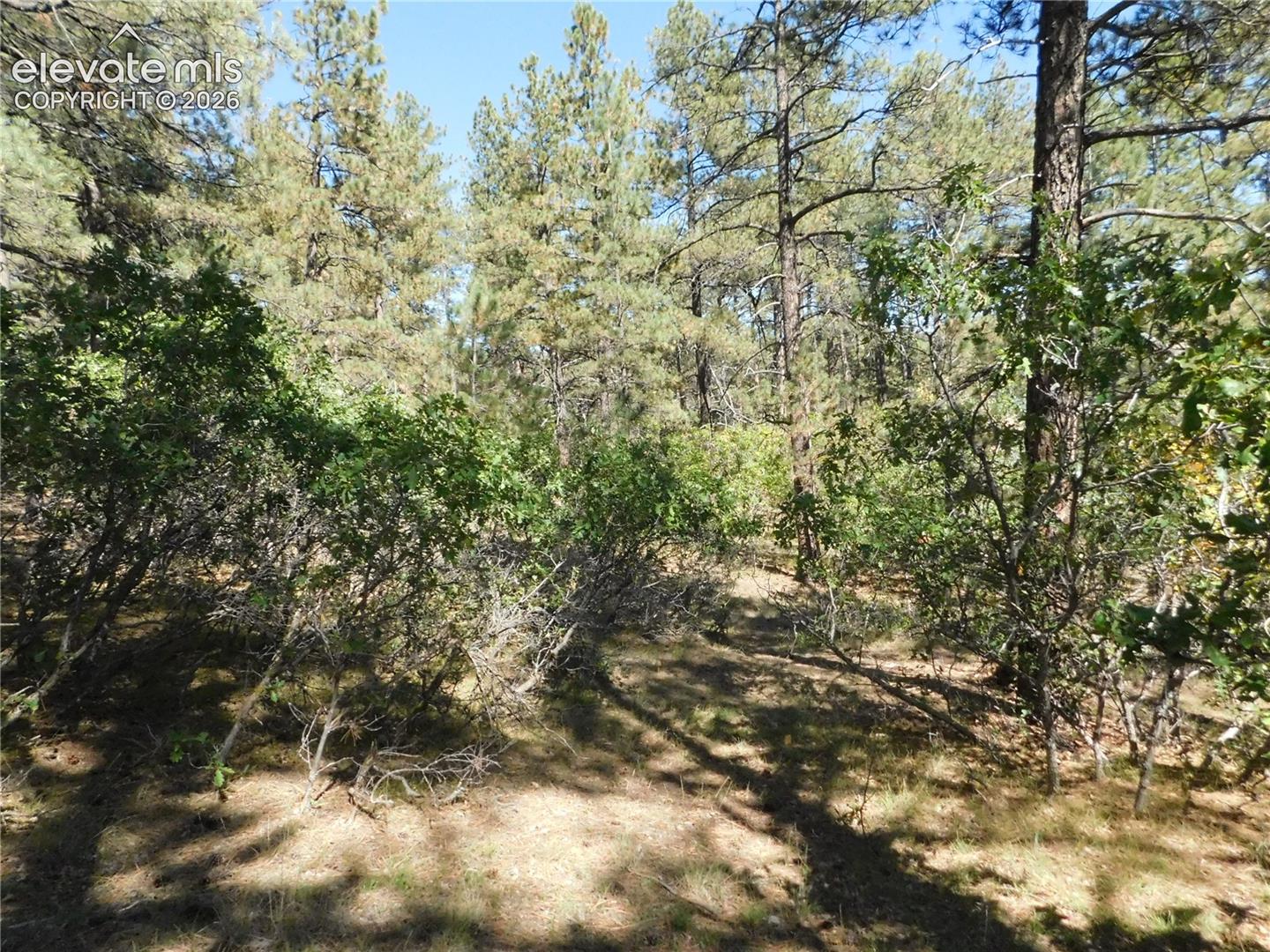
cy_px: 476
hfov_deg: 73.9
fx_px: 844
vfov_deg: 58.9
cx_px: 635
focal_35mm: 23
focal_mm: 4
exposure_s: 1/800
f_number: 6
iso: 800
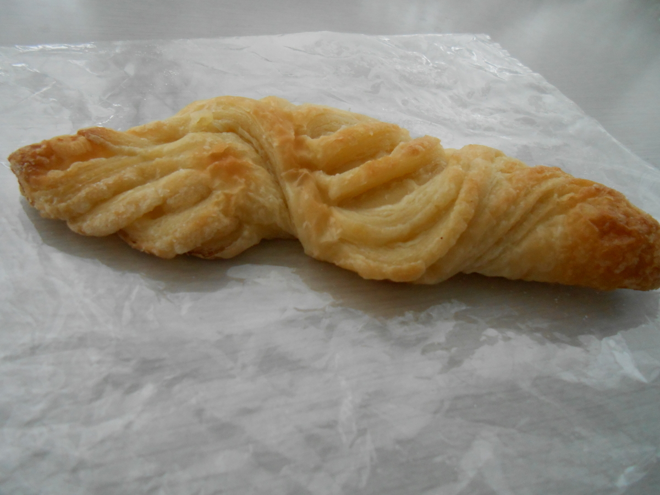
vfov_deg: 53.1
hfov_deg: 67.3
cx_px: 330
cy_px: 248
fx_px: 496
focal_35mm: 26
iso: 320
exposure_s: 1/250
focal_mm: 4.6
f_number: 3.5
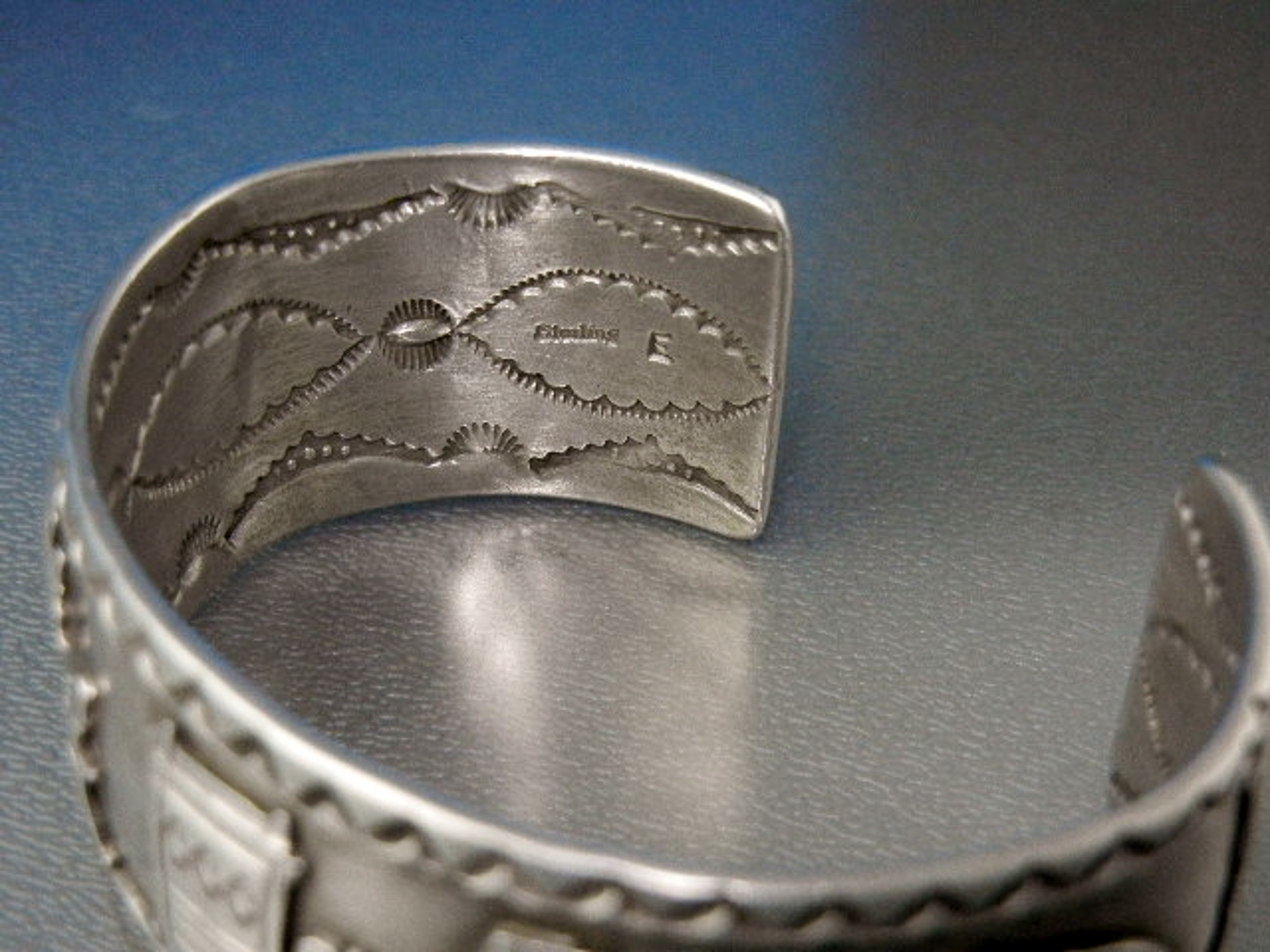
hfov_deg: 28.6
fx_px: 2495
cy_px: 476
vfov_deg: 21.6
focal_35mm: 68
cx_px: 635
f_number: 8.2
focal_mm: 12.2
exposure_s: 1/30
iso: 800
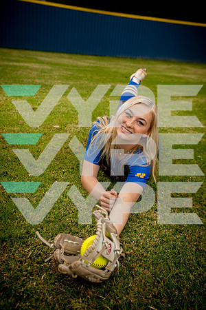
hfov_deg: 33.4
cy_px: 155
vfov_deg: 48.5
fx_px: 343
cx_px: 103
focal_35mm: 40
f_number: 4.5
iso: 200
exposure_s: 1/250
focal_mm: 40
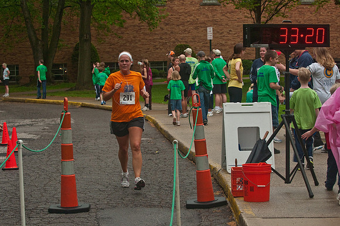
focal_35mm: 105
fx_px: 990
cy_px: 113
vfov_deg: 13.0
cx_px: 170
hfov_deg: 19.5
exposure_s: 1/400
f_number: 7.1
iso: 1600
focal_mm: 70
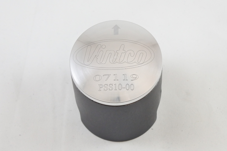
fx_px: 378
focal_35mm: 60
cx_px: 114
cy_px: 76
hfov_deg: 33.4
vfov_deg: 22.6
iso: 640
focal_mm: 22.3
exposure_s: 1/125
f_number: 4.8
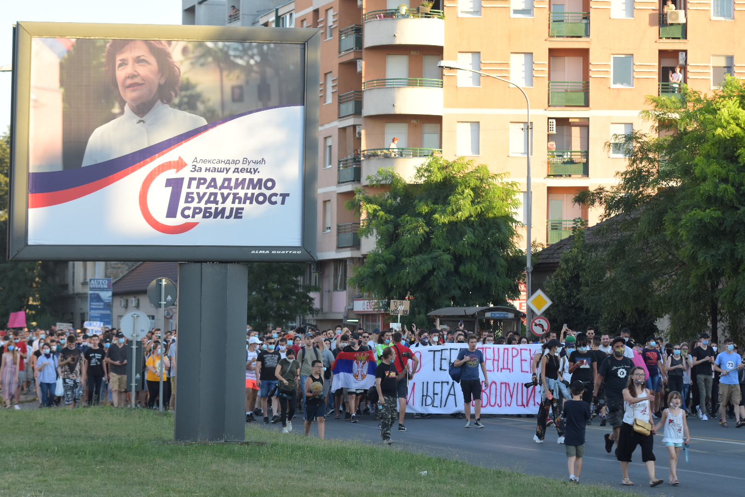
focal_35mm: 123
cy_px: 248
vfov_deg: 11.1
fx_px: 2545
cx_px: 372
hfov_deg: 16.7
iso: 400
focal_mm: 82
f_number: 4
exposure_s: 1/640
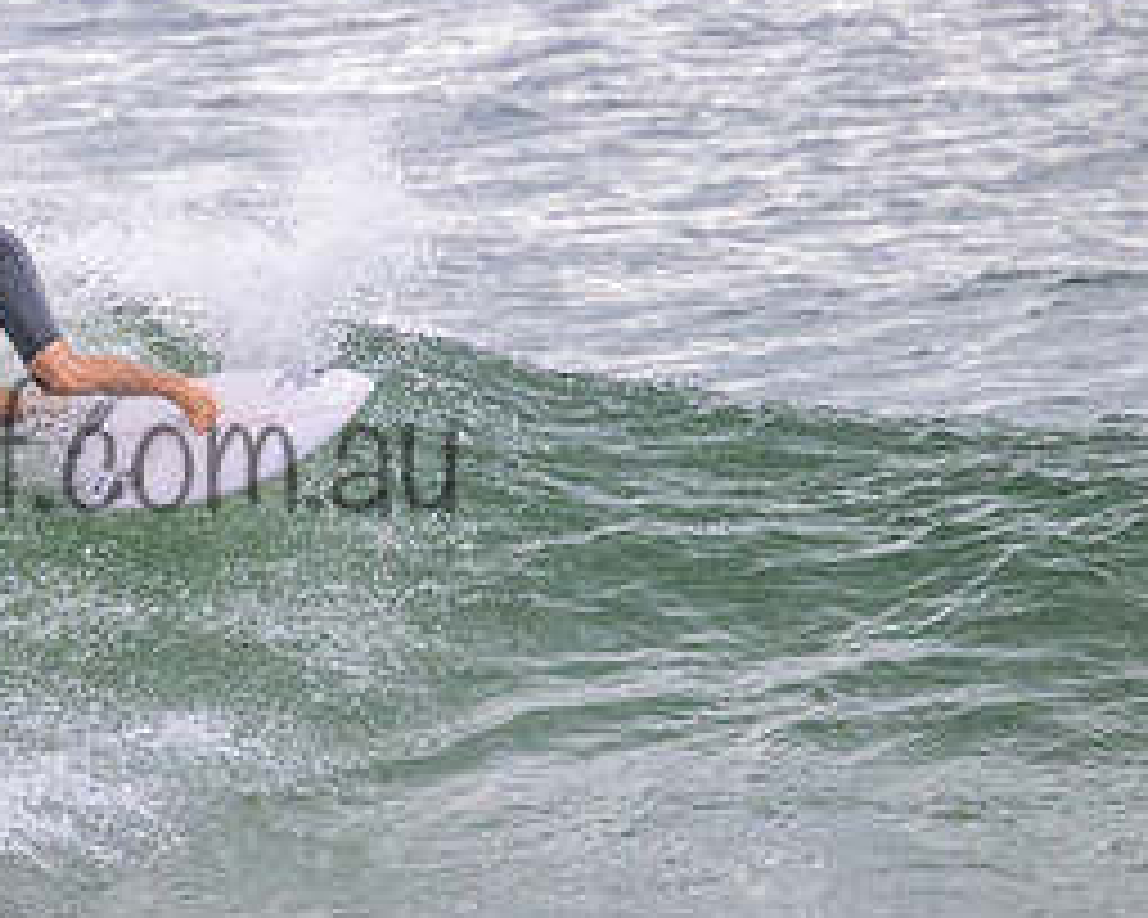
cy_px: 407
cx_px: -18
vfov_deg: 0.9
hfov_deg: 1.1
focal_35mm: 1709
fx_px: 58066
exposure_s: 1/2000
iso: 3600
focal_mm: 800
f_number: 11
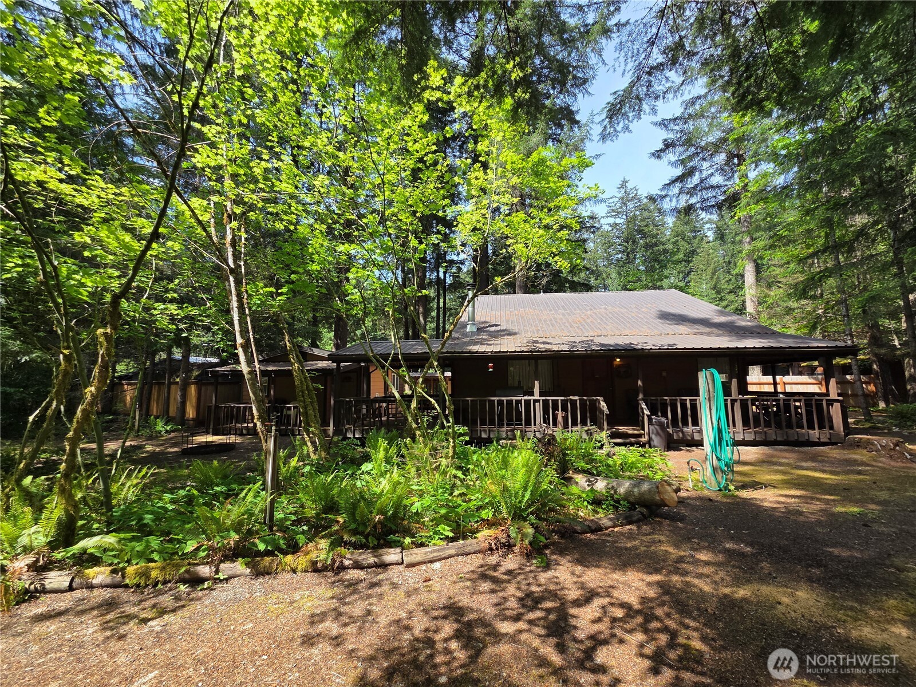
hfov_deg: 106.2
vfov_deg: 89.9
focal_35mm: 13
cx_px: 458
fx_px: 344
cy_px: 344
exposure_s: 1/594
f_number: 2.2
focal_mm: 2.2
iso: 50
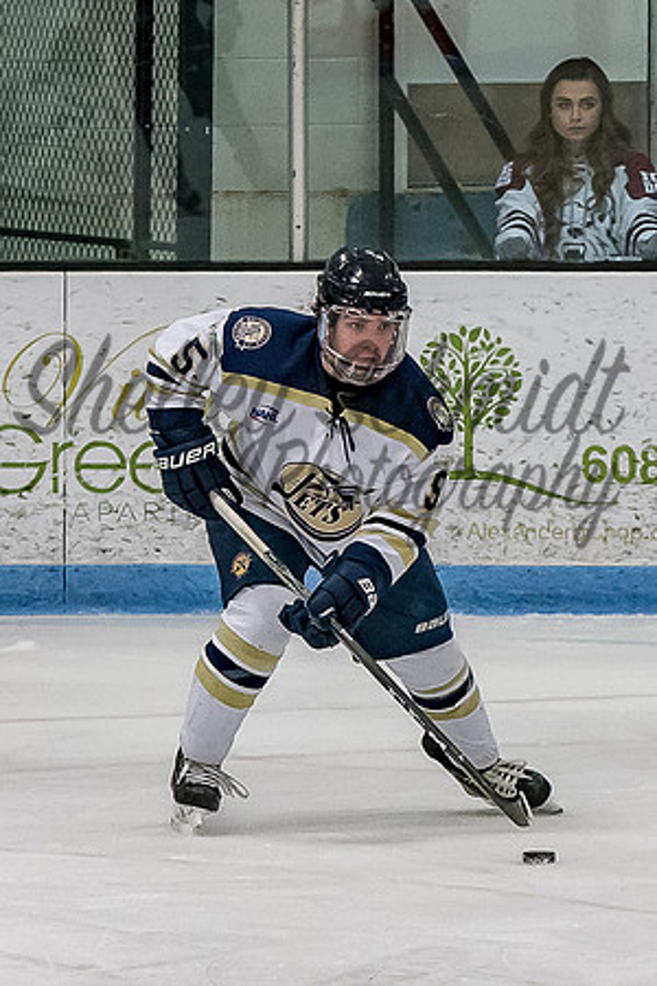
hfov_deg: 2.4
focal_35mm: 585
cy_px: 458
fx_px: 16013
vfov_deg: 3.5
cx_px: 423
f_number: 4
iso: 2500
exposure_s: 1/800
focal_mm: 125
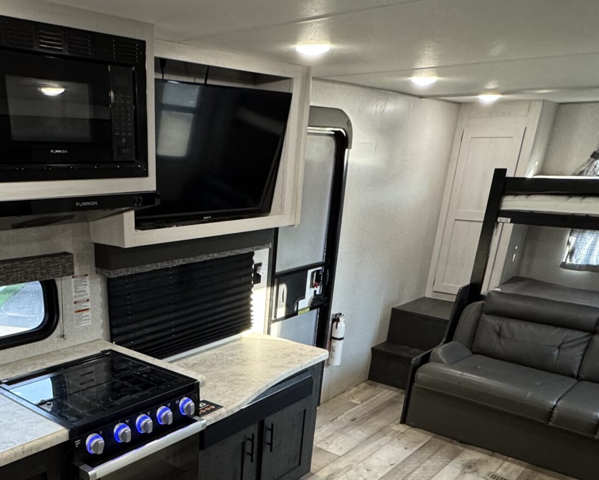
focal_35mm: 32
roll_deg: +0.0
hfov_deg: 54.1
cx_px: 183
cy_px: 405
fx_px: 567
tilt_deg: -23.5
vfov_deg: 43.0
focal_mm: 2.22
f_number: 2.2
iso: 320
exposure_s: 1/74
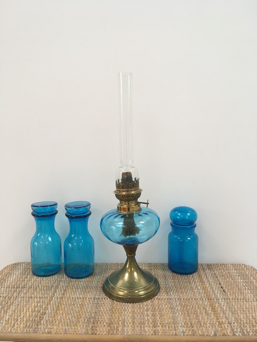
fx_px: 287
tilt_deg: -7.1
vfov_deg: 61.7
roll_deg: +1.0
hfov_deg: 48.2
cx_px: 128
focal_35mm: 29
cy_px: 171
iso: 50
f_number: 2.2
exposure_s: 1/33
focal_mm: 4.15
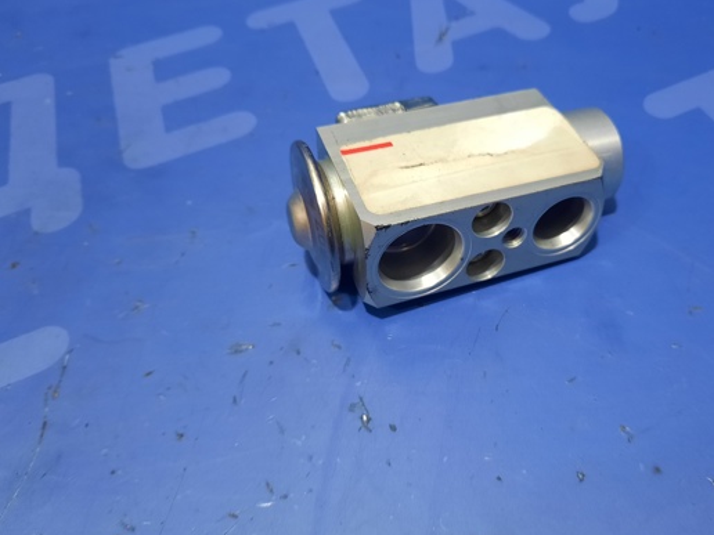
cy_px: 260
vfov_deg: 45.4
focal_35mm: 31
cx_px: 421
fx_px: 639
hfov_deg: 58.0
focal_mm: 4.6
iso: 320
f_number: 2
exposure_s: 1/33
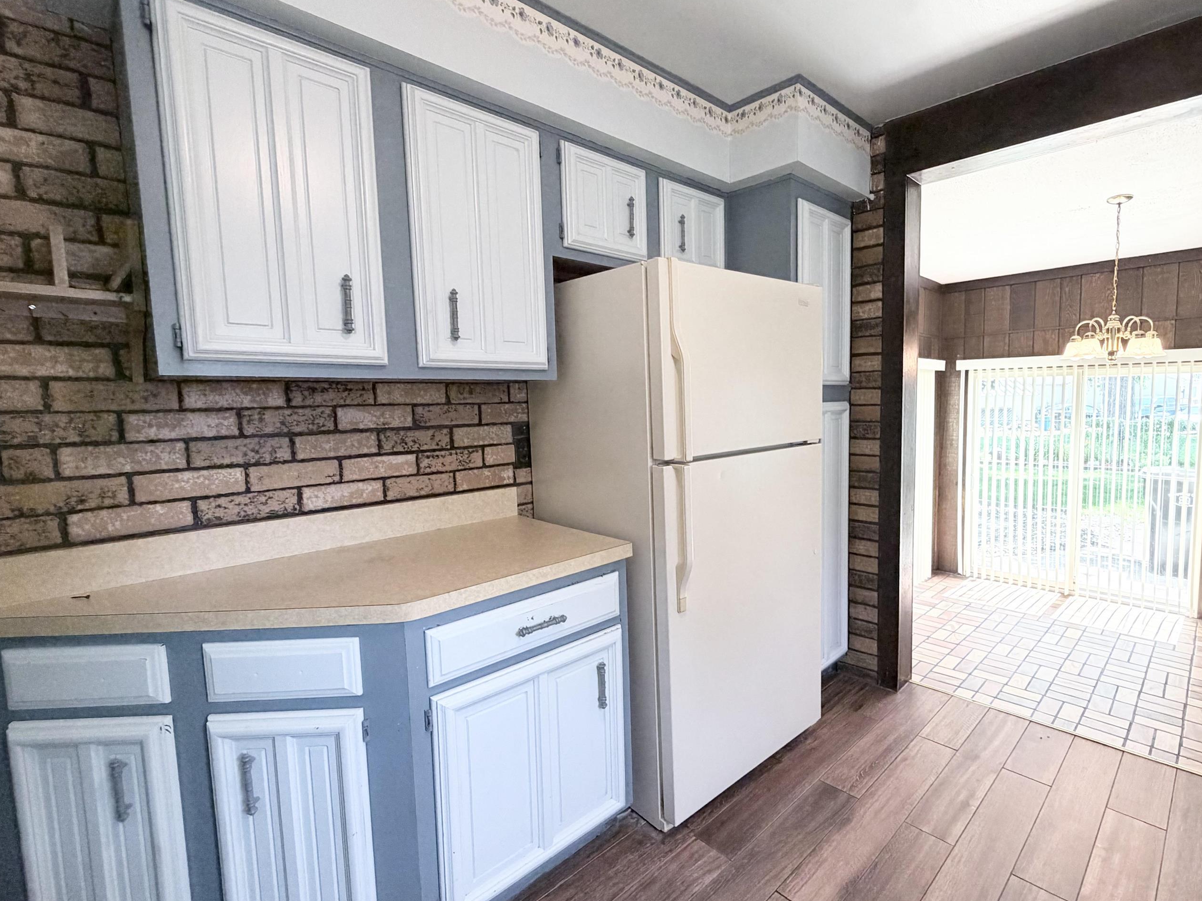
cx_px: 712
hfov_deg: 90.0
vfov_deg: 74.7
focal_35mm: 17
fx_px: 590
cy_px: 451
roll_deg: +1.9
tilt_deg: -4.1
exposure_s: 1/60
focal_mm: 2.22
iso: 200
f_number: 2.2
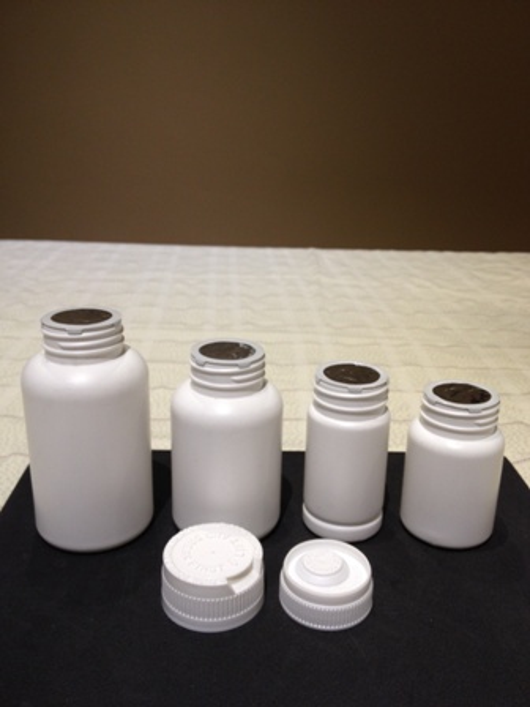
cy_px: 354
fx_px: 715
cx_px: 265
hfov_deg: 40.7
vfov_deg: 52.6
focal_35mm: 35
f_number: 2.4
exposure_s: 1/20
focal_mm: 4.28
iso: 80
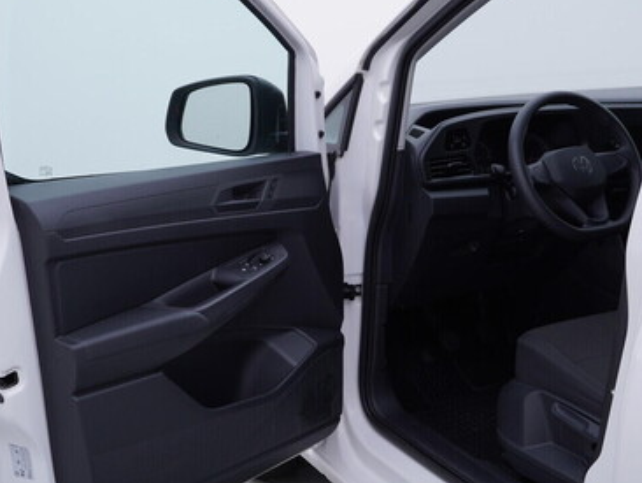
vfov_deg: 28.1
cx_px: 296
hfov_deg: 36.8
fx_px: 965
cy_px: 227
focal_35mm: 52
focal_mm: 24
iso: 125
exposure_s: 1/80
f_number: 4
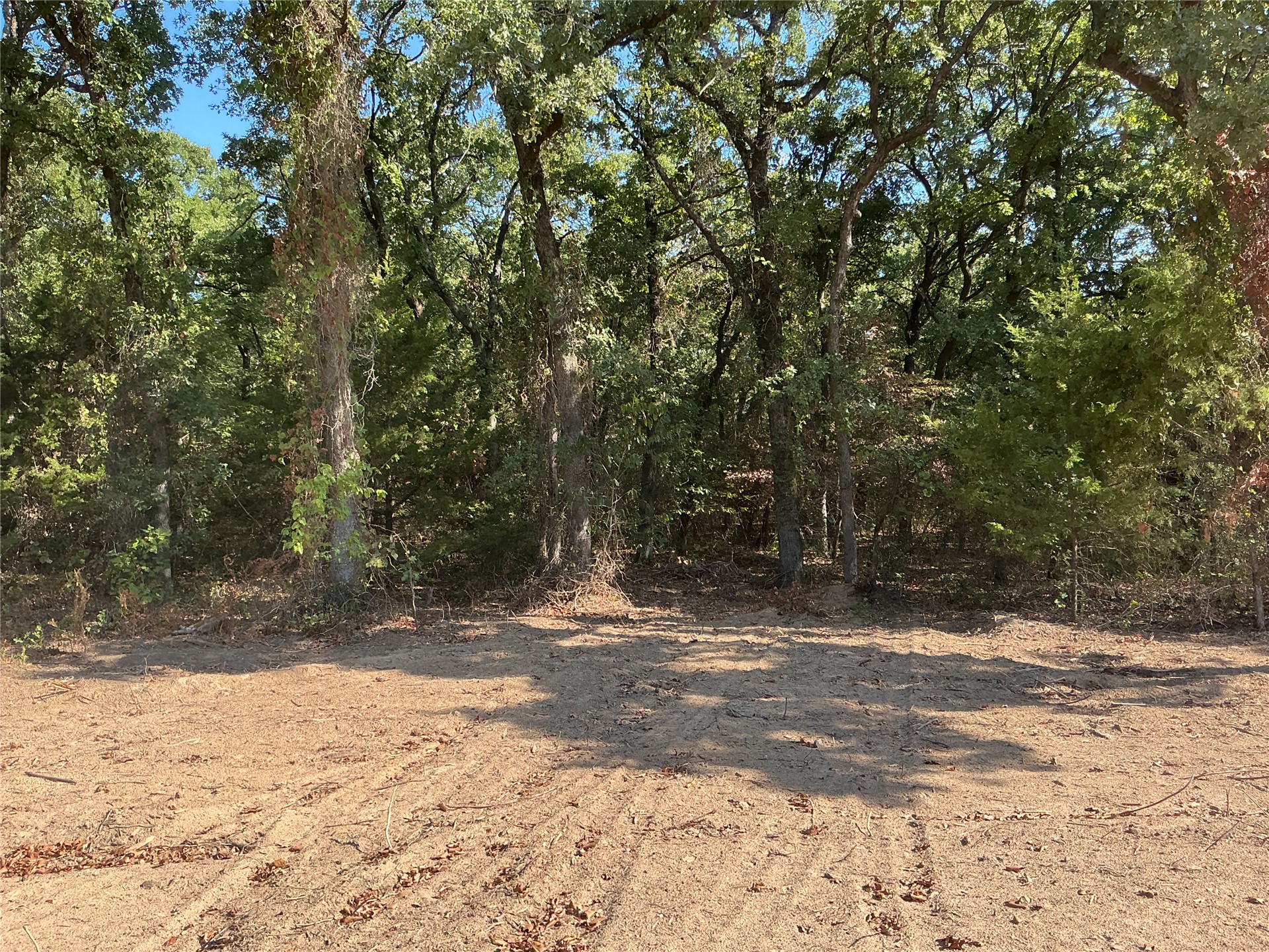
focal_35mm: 29
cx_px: 634
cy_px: 476
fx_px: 1063
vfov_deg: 48.2
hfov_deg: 61.7
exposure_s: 1/457
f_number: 1.8
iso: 25
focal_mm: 3
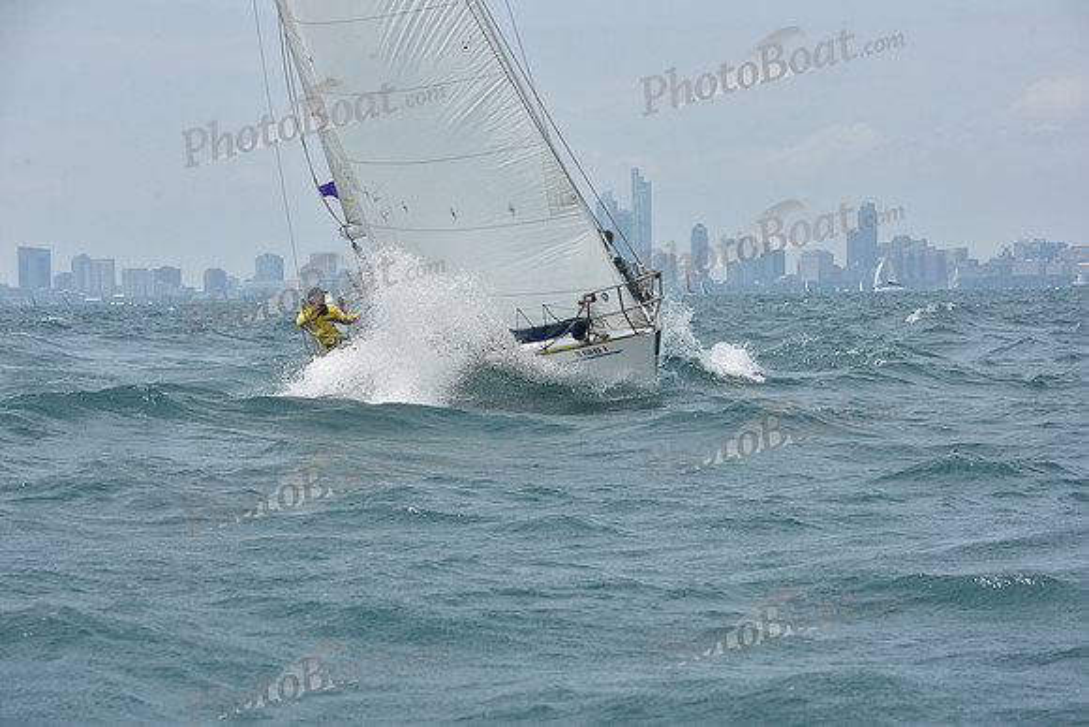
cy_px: 364
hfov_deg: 14.2
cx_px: 544
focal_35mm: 145
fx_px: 4387
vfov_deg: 9.5
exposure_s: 1/800
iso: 250
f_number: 11
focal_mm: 145
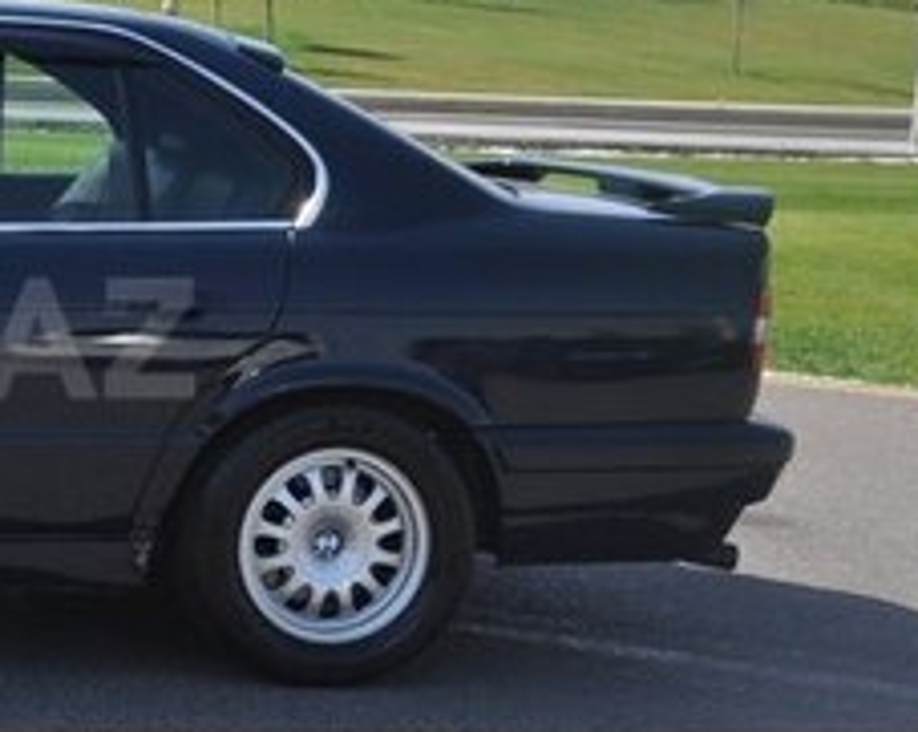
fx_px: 2778
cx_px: -218
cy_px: 340
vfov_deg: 15.0
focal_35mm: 102
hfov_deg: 17.8
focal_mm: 25
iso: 200
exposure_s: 1/320
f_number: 9
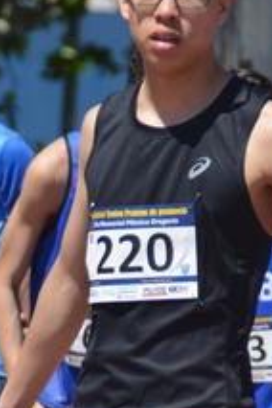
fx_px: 9599
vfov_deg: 2.4
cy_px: 425
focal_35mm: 847
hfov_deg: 1.6
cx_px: 8
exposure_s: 1/1600
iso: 400
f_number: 6.3
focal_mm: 200
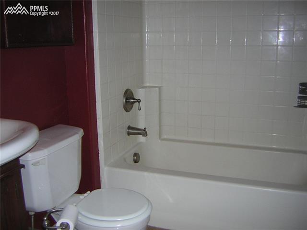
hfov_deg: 51.4
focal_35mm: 36
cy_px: 115
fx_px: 319
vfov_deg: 39.7
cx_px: 154
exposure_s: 1/60.1
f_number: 2.6
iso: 50
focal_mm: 4.7
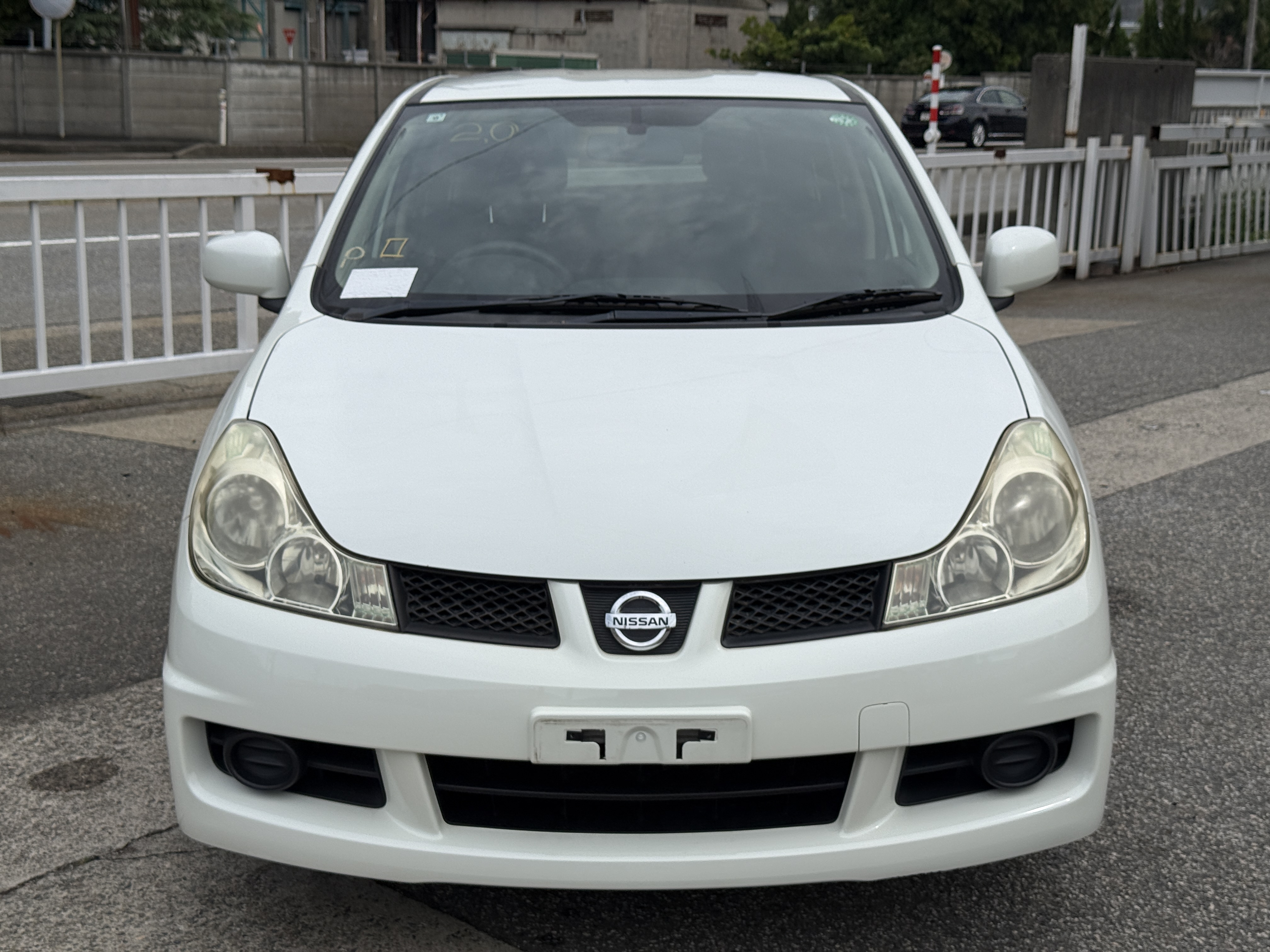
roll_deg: -1.7
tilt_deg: -12.4
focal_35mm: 48
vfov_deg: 30.3
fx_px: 1761
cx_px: 635
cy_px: 476
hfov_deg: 39.7
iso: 64
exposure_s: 1/8772
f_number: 1.78
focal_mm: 6.76
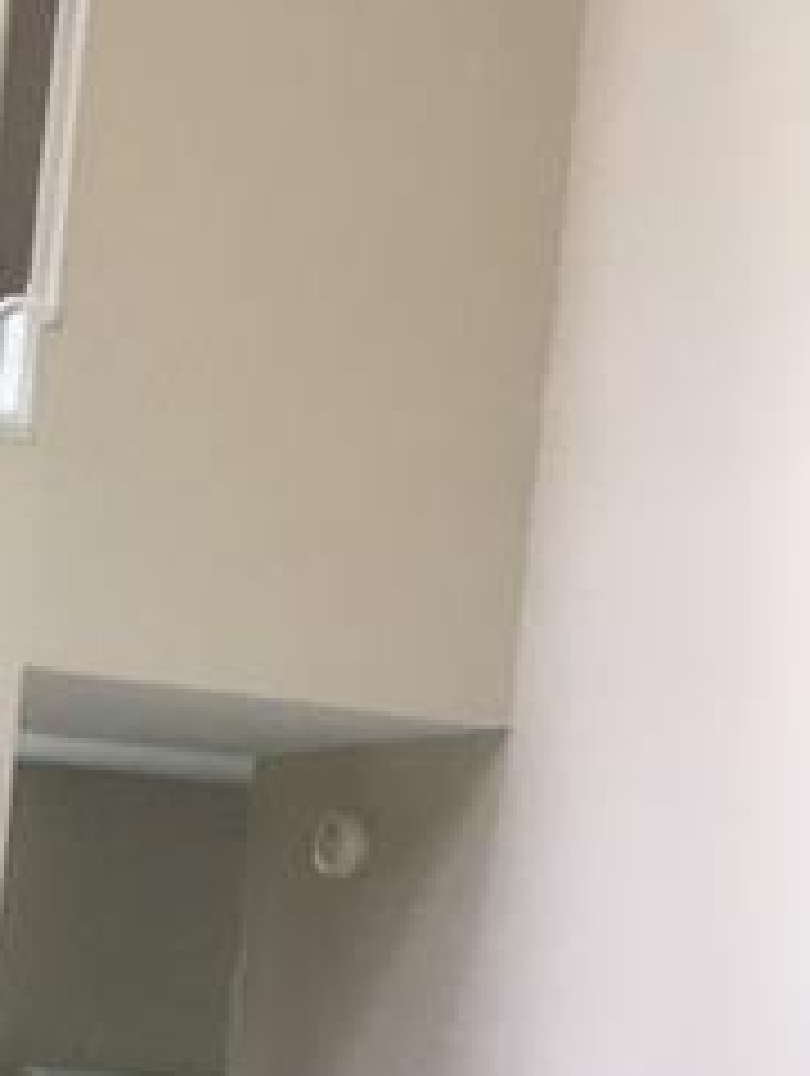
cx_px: -364
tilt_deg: +0.9
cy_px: 914
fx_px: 2894
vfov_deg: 20.7
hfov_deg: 14.9
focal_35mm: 93
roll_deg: -5.0
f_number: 2.2
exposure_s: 1/30
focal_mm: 4.15
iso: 40
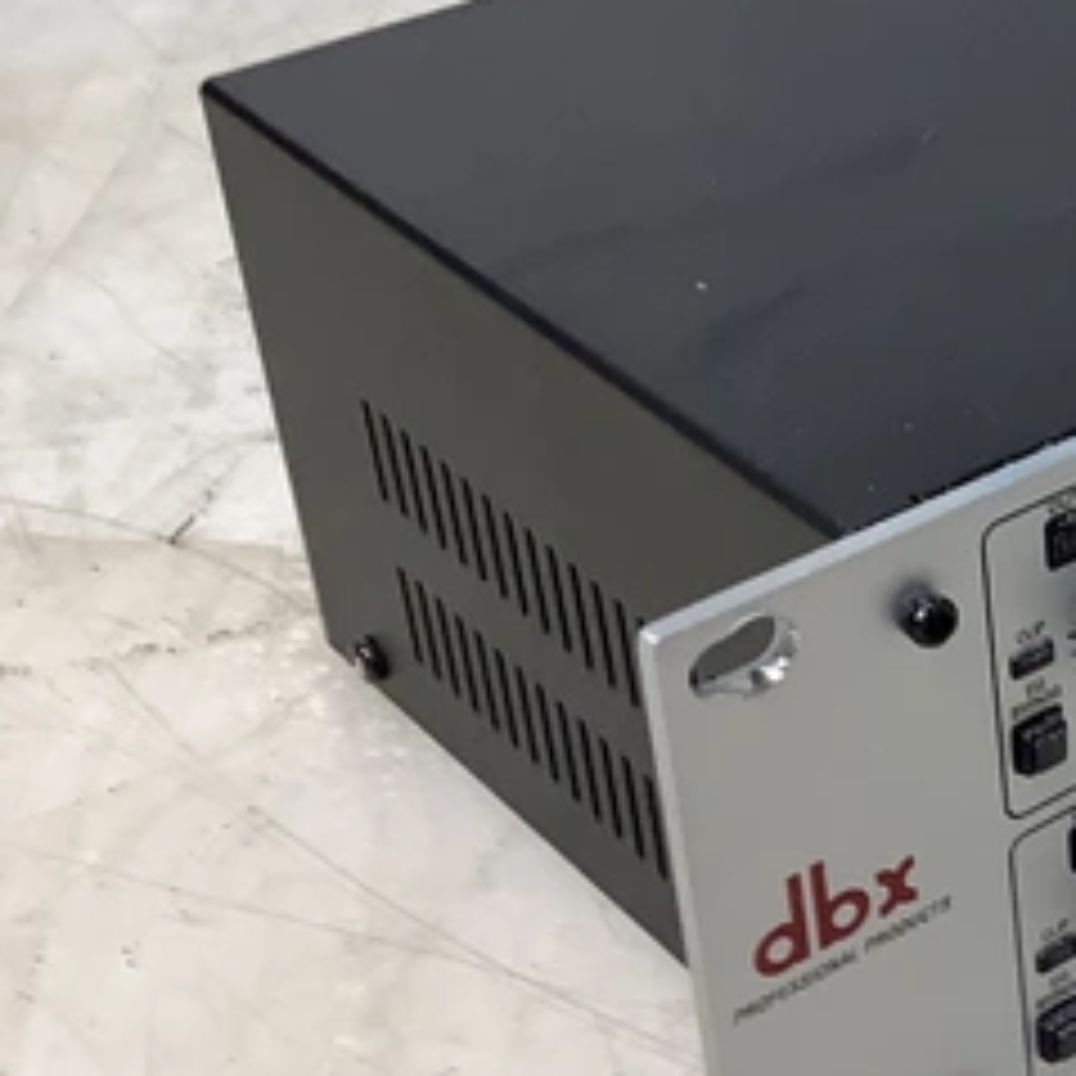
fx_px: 3024
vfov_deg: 20.1
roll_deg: -1.2
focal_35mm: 86
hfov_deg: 18.1
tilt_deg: -31.3
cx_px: 1585
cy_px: 353
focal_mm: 3.3
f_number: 2.4
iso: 64
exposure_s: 1/60
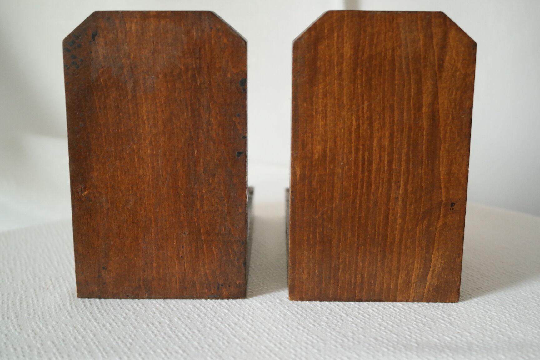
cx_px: 270
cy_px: 180
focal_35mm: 49
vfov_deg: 27.5
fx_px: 735
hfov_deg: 40.3
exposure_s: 1/25
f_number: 6.3
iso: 1600
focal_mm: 32
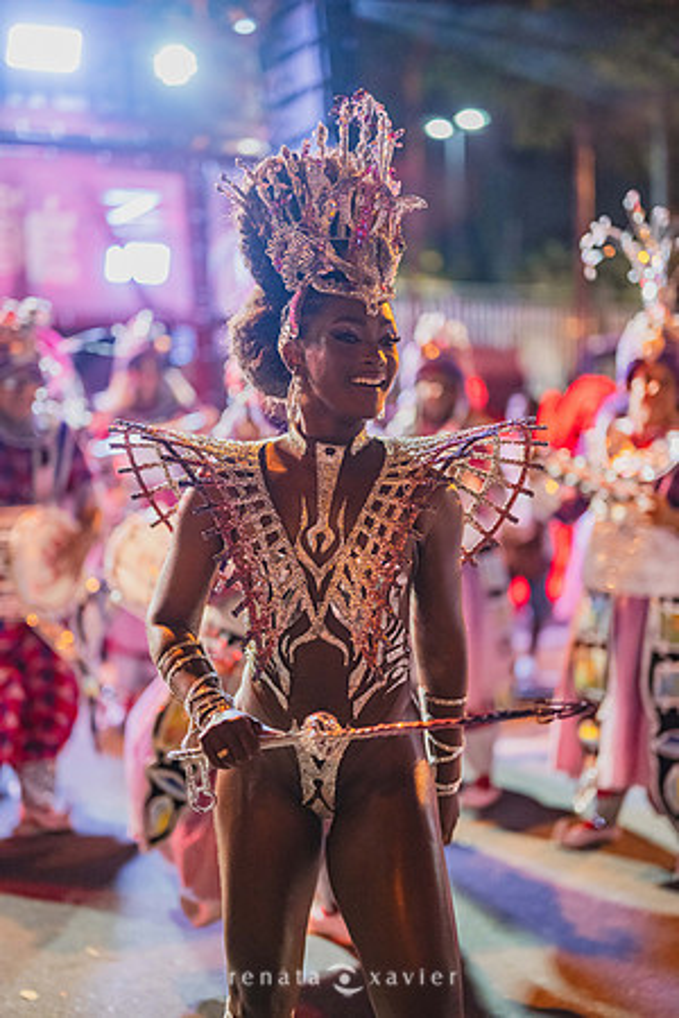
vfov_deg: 39.6
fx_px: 1414
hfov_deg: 27.0
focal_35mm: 50
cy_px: 509
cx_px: 340
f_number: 1.2
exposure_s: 1/320
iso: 3200
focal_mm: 50
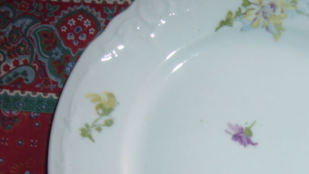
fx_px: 582
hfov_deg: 28.5
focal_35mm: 71
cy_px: 164
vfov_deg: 16.7
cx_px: 284
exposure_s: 1/30
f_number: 2.8
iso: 100
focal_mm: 5.8
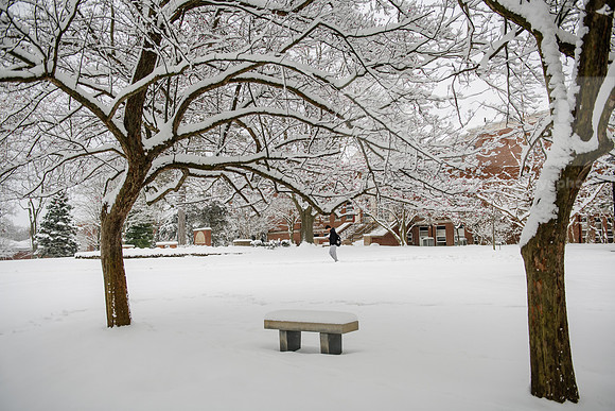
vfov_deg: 41.1
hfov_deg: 58.7
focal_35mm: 32
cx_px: 308
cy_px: 206
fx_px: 547
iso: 250
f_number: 3.5
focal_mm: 32
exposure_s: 1/400
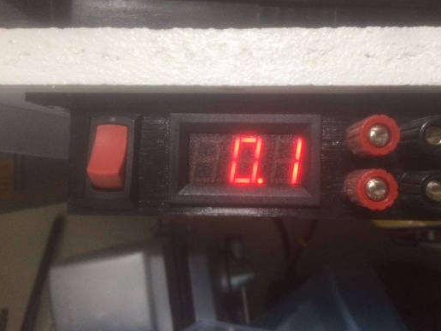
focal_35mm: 36
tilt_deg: +1.1
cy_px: 139
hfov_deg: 51.2
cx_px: 254
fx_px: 459
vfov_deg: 39.6
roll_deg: +0.1
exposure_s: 1/30
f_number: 2.2
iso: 160
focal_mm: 4.15
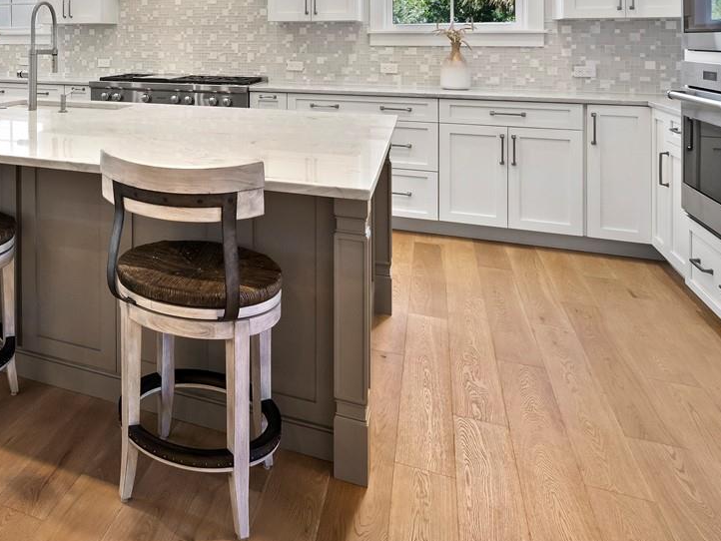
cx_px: 56
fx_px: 646
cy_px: 53
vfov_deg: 41.8
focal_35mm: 31
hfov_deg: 50.8
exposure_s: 1/5
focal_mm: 7
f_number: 7.1
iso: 400
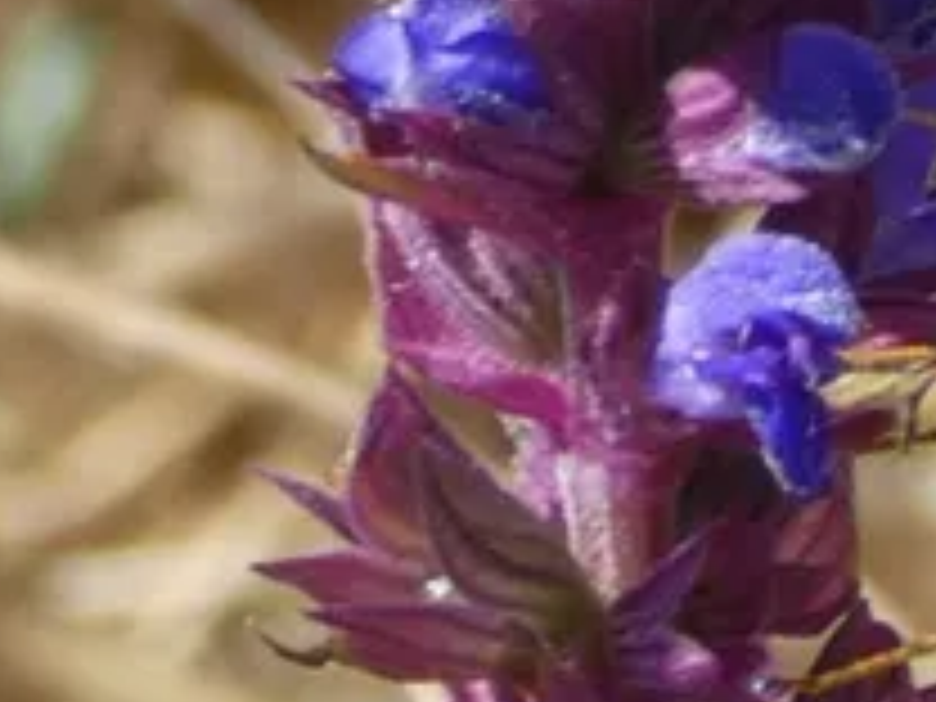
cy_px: 558
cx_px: 1269
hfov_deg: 4.8
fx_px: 11005
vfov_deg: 3.7
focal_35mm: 407
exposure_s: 1/100
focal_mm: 23.7
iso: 80
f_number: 5.2
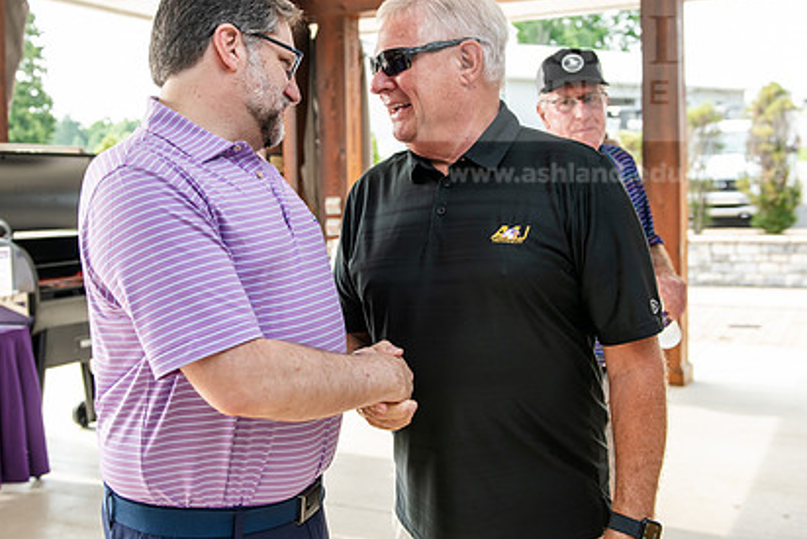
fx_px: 1009
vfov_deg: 29.8
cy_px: 215
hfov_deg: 43.5
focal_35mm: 45
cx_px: 358
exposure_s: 1/200
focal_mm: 32
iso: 250
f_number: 3.5
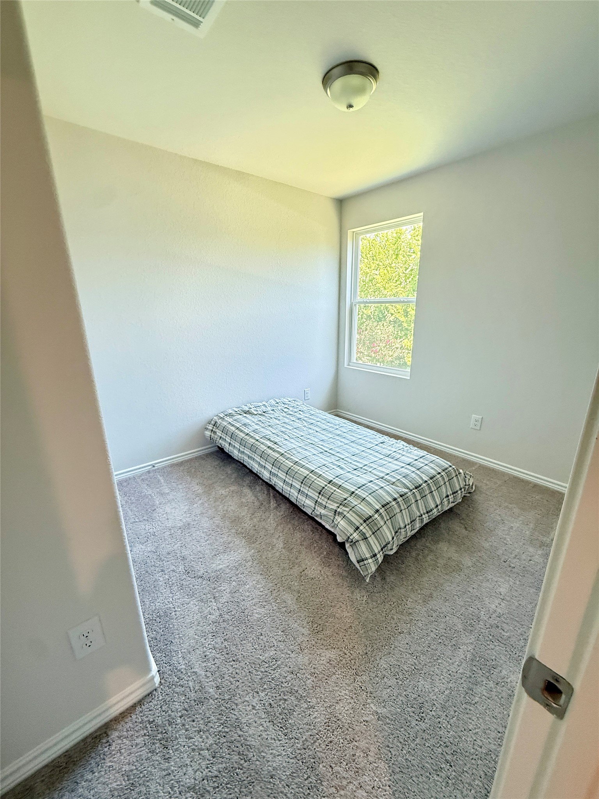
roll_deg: -0.5
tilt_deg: -15.2
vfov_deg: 102.1
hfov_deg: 85.7
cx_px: 300
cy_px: 400
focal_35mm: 14
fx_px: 323
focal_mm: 2.22
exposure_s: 1/120
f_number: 2.2
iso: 500
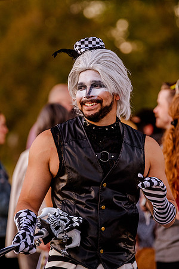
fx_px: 1678
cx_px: 108
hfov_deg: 6.1
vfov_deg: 9.1
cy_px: 134
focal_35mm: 225
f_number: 2.8
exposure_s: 1/400
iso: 800
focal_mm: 150
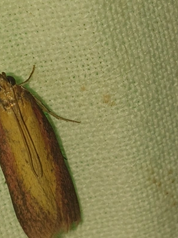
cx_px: 41
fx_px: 288
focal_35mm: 42
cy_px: 166
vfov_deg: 43.9
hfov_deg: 33.5
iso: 50
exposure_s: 1/2899
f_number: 2.4
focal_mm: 4.3
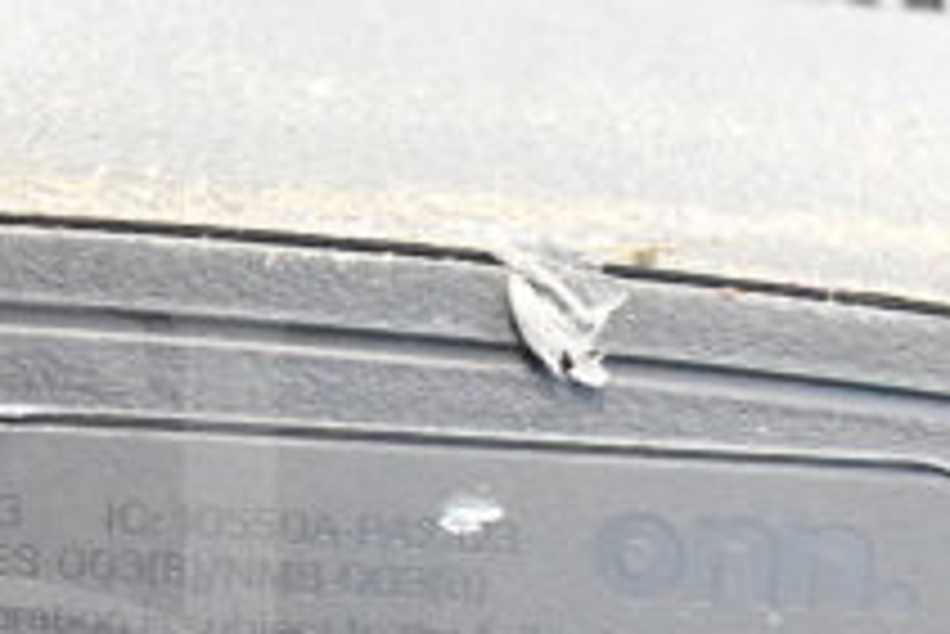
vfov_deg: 9.0
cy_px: 663
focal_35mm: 151
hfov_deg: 13.3
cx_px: -113
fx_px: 3999
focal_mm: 35
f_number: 4.5
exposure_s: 1/60
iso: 20000
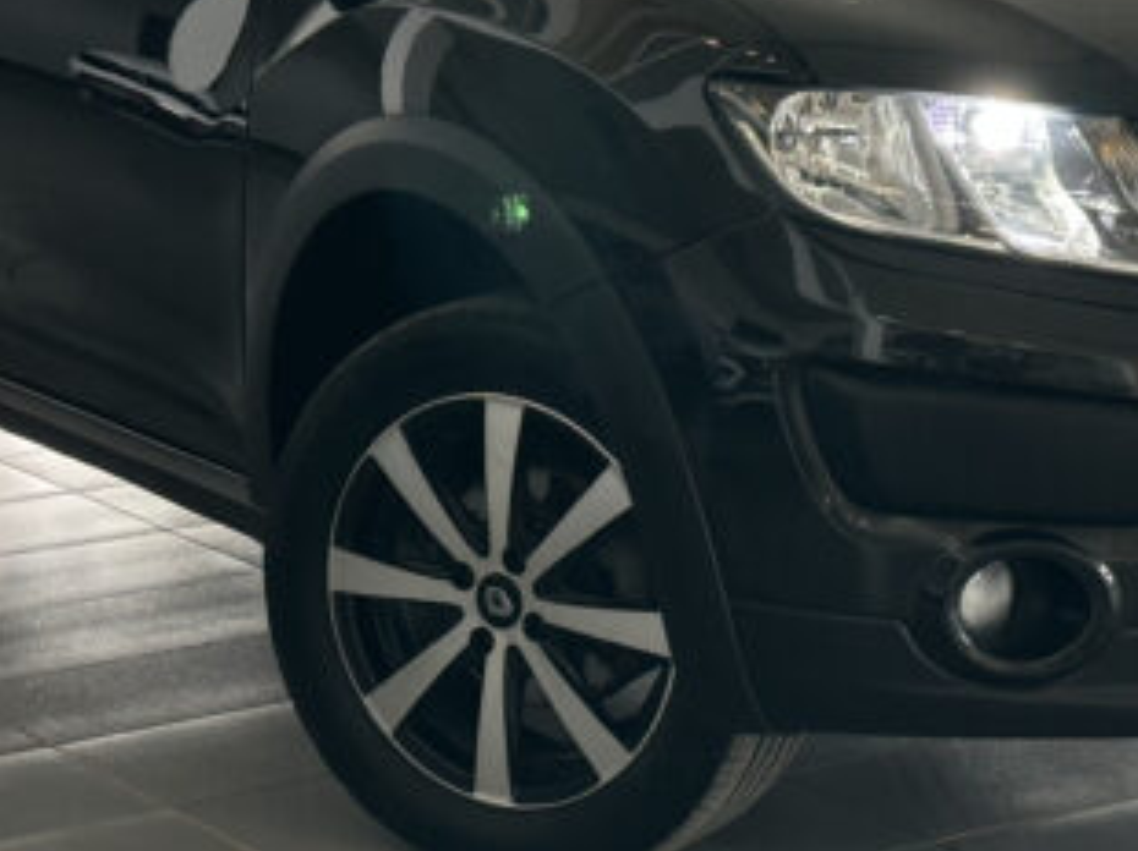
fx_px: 4073
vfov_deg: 11.9
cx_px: 731
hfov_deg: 15.9
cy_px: 136
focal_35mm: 124
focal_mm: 6.86
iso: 80
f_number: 1.78
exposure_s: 1/89
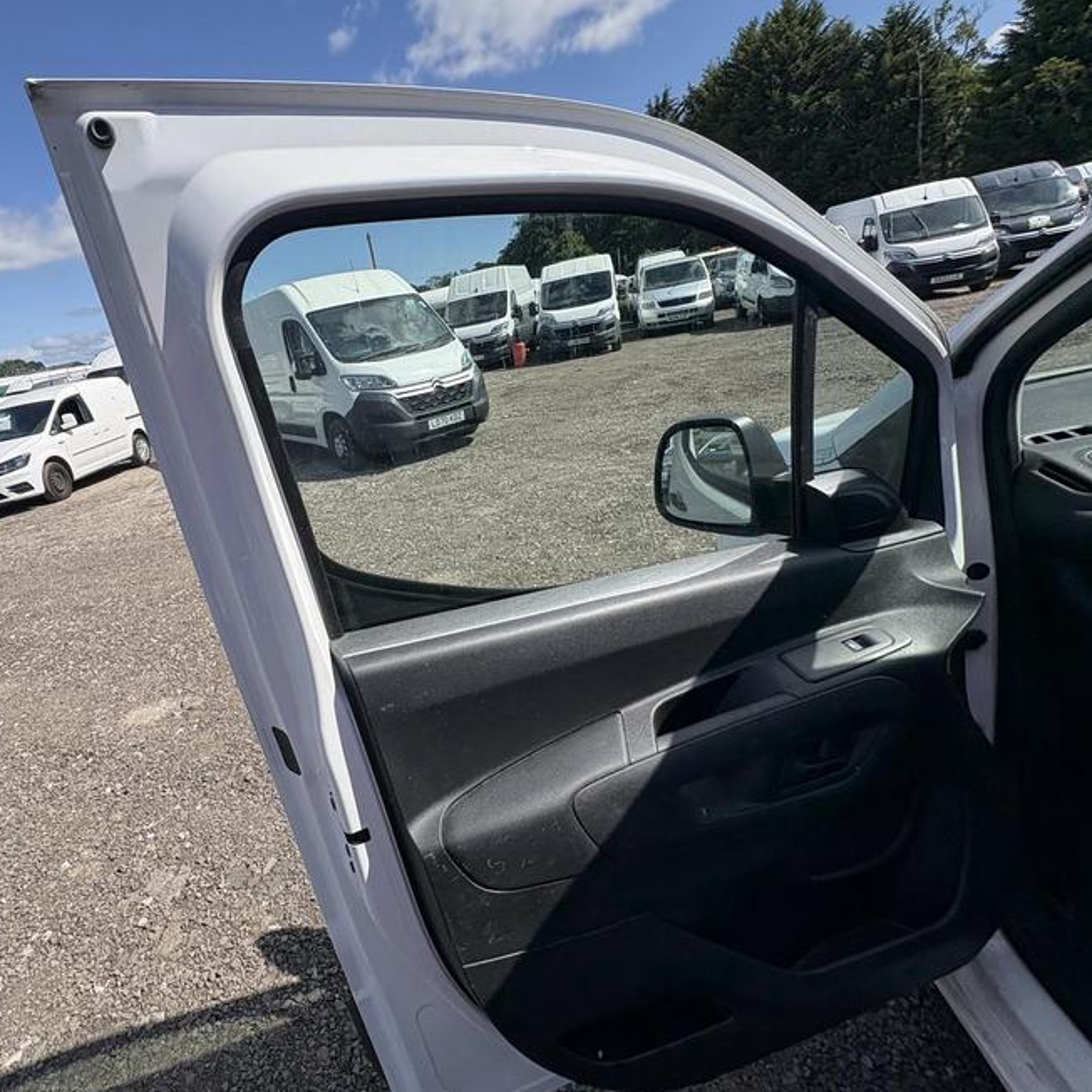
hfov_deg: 81.7
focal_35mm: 17
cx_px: 382
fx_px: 607
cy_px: 538
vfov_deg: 84.0
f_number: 2.2
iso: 40
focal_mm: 2.22
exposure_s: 1/1178
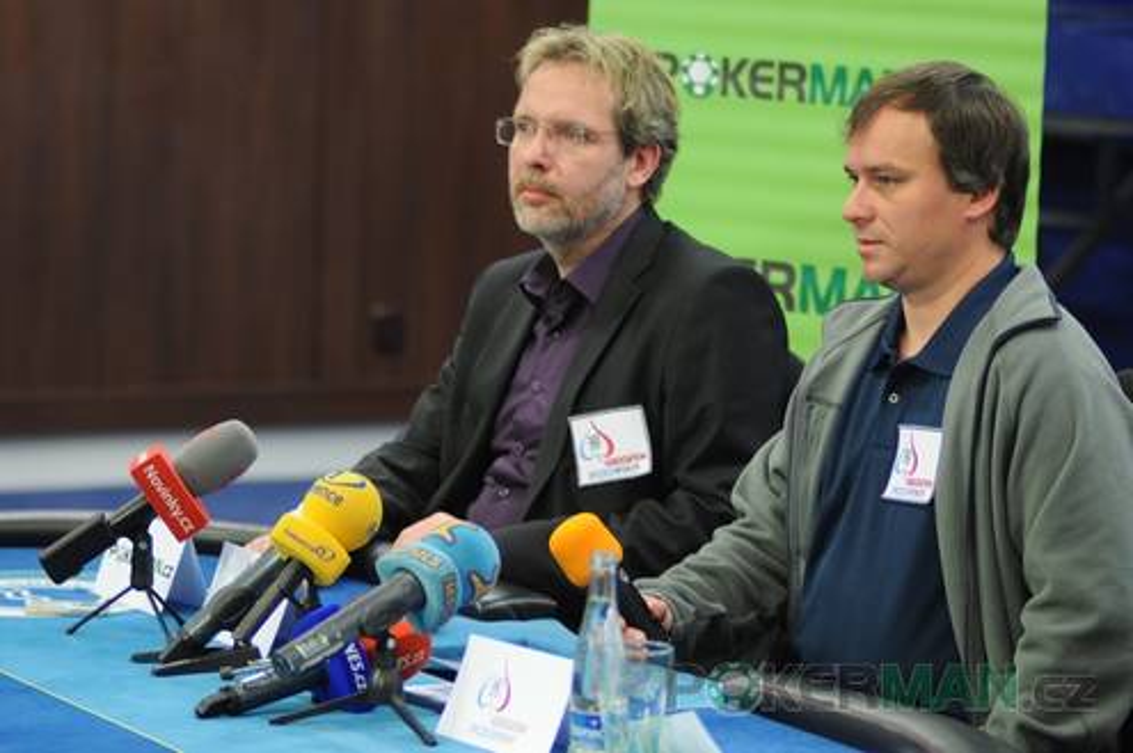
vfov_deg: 9.1
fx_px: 4716
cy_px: 376
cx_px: 566
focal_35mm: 150
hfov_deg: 13.7
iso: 1000
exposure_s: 1/25
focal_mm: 100
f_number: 2.8
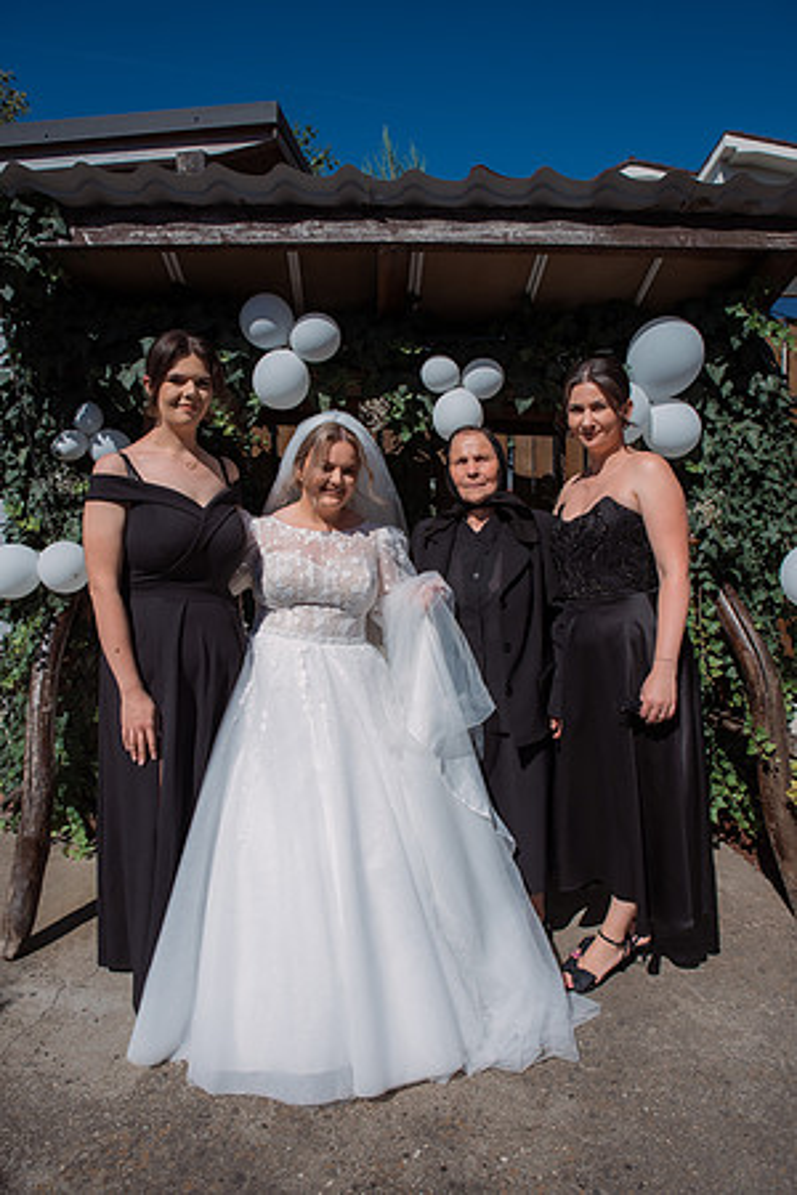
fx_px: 797
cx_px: 398
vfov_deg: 73.7
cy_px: 598
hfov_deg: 53.1
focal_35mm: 24
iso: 250
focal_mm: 24
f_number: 5.6
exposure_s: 1/1600
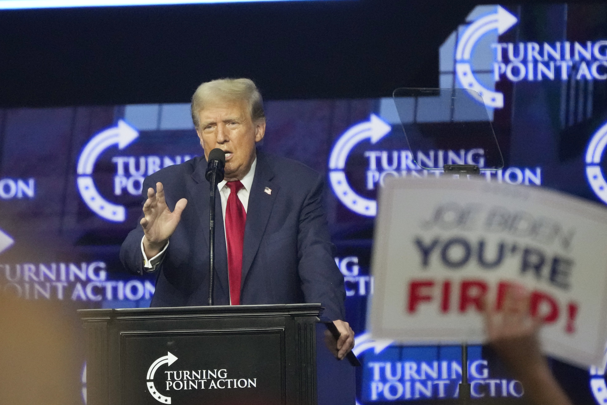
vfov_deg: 2.3
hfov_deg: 3.4
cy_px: 202
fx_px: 10116
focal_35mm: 600
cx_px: 304
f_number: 5.6
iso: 6400
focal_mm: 400
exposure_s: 1/800
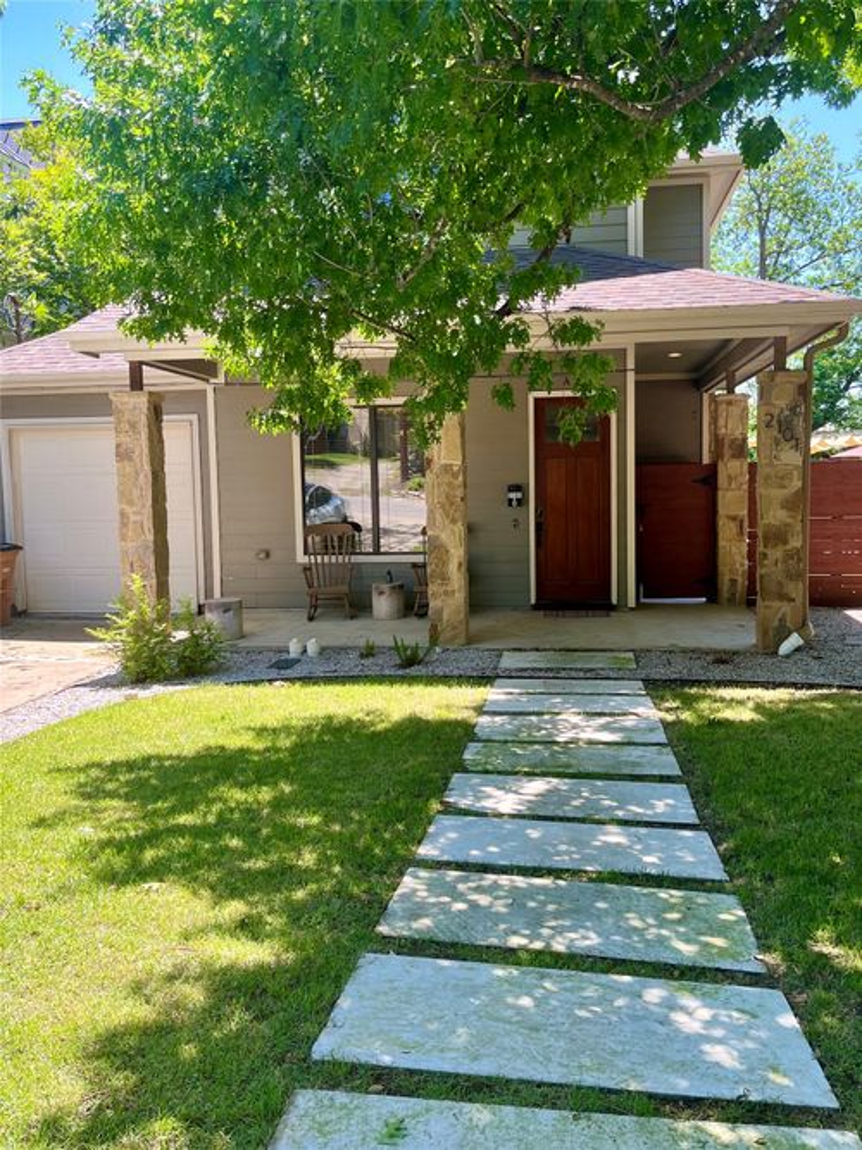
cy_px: 575
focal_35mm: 26
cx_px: 431
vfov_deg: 67.3
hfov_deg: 53.0
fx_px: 864
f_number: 1.6
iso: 50
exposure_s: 1/445
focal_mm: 5.1
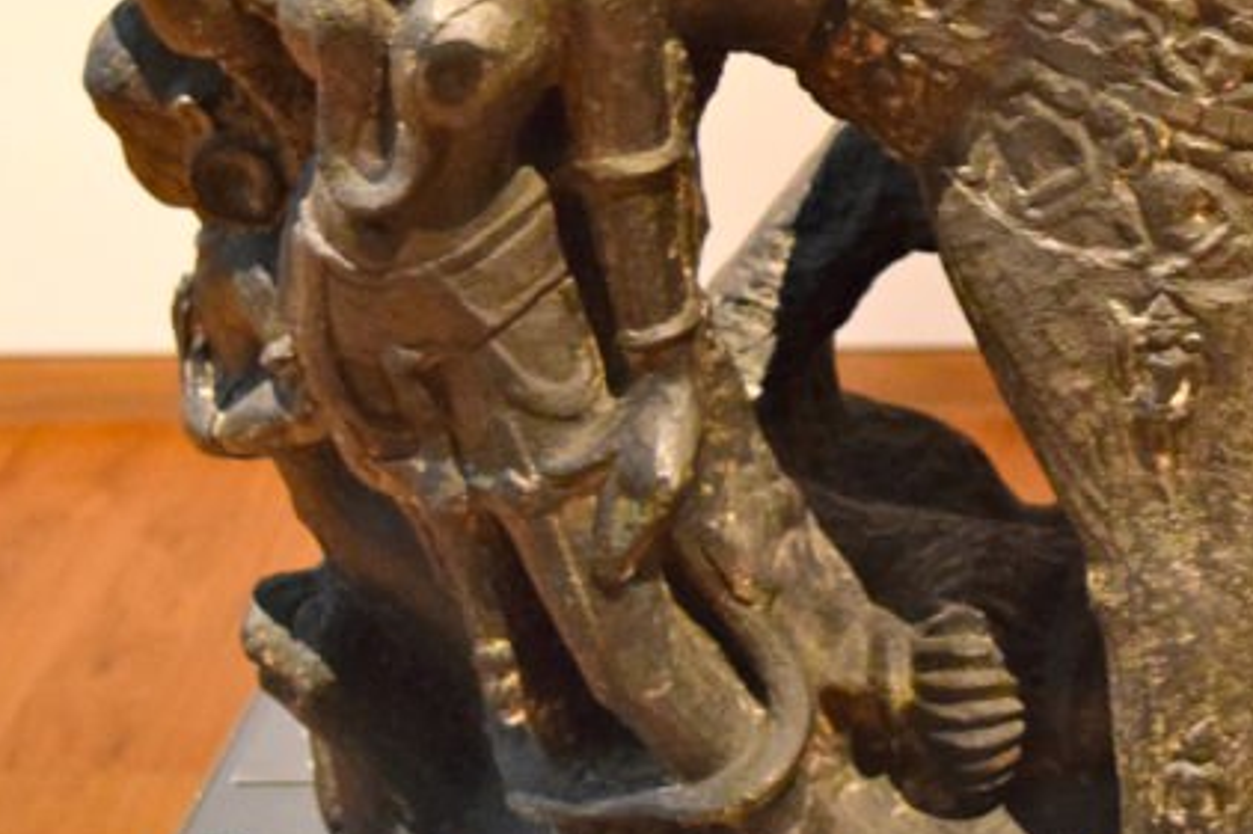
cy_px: 227
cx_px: 1271
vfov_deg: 13.4
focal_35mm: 102
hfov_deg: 19.4
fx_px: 3549
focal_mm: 28
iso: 6400
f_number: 4.2
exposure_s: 1/60
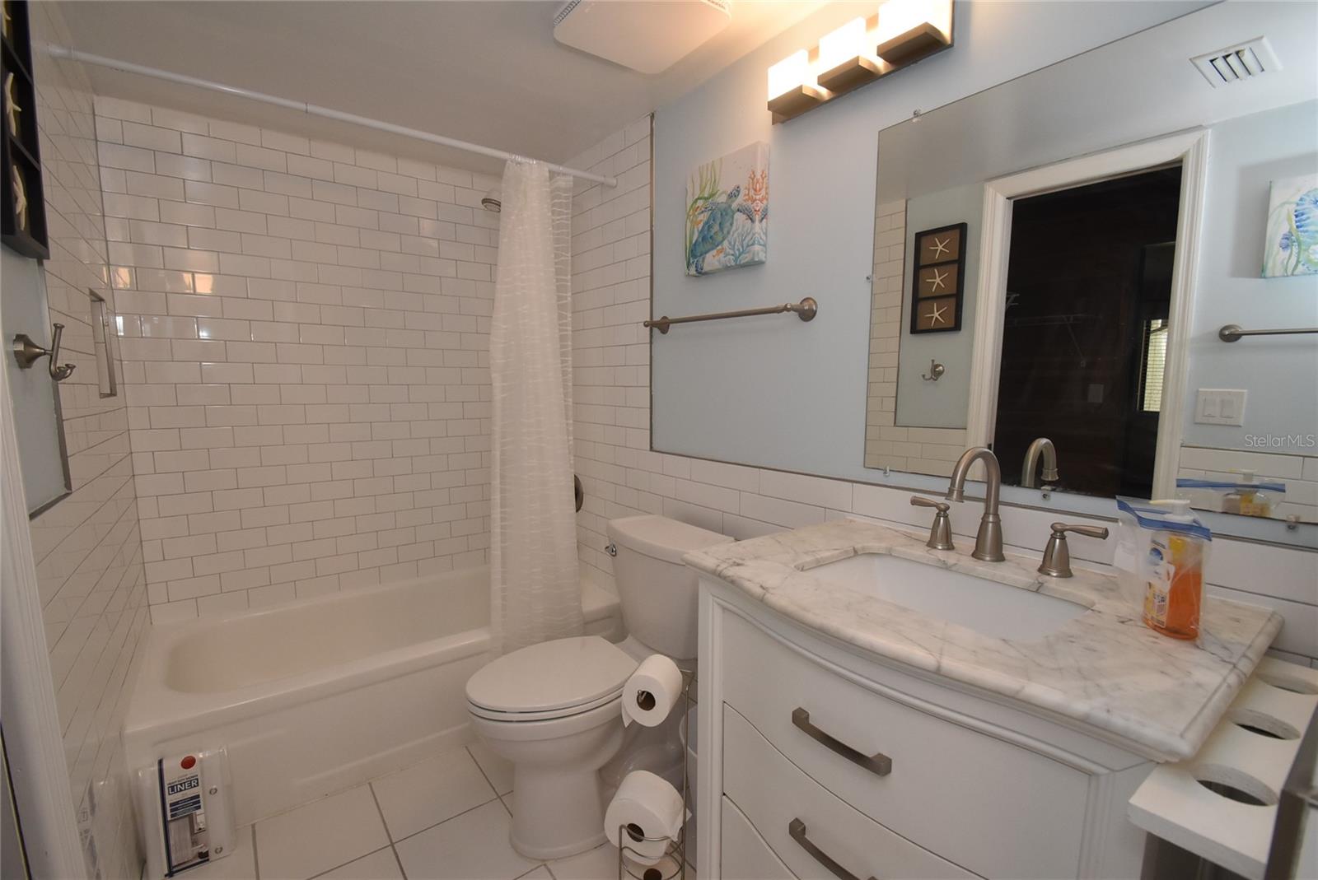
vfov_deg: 77.4
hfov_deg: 100.4
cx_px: 659
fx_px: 549
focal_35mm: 15
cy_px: 440
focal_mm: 10
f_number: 5.6
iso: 800
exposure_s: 1/100
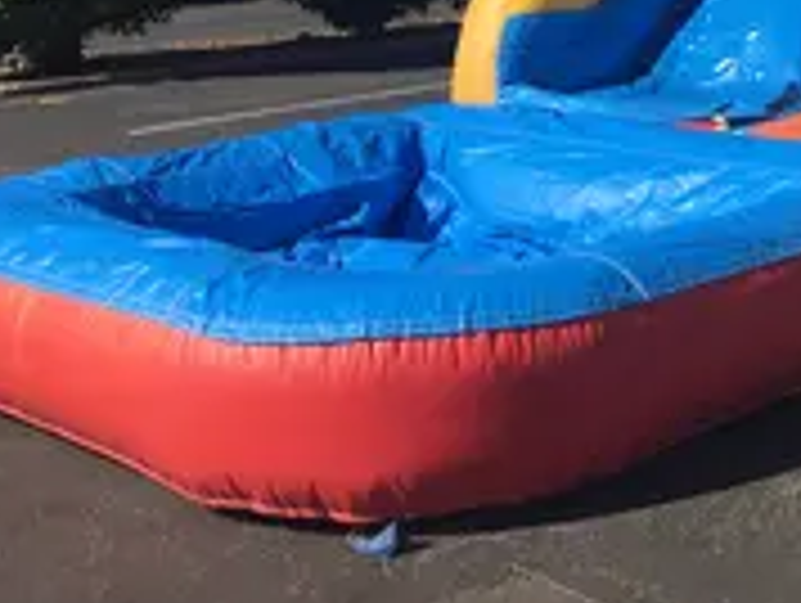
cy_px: -22
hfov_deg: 28.4
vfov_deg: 21.7
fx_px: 1506
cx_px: 747
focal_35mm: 65
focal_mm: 4.15
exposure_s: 1/1748
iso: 25
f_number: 2.2
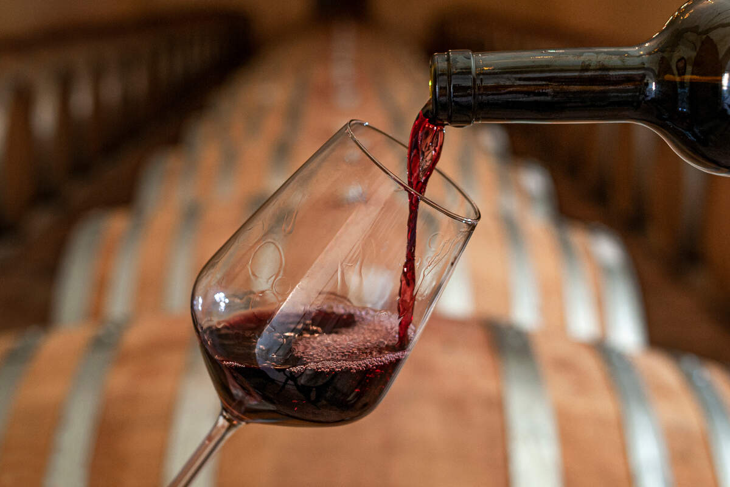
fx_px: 1065
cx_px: 365
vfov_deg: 25.8
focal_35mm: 52
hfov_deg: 37.9
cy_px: 244
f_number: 4.5
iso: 250
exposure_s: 1/80
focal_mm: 35
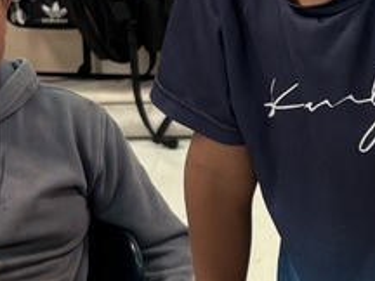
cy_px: 184
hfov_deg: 15.4
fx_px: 1332
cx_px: 457
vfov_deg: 12.0
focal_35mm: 123
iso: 200
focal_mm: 5.96
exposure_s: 1/60
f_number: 1.6
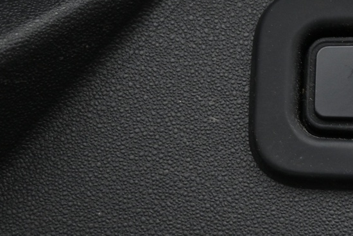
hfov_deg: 18.0
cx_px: 423
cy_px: 84
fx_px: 1061
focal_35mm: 108
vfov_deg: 12.7
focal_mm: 24.5
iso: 500
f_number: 4.2
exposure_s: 1/40
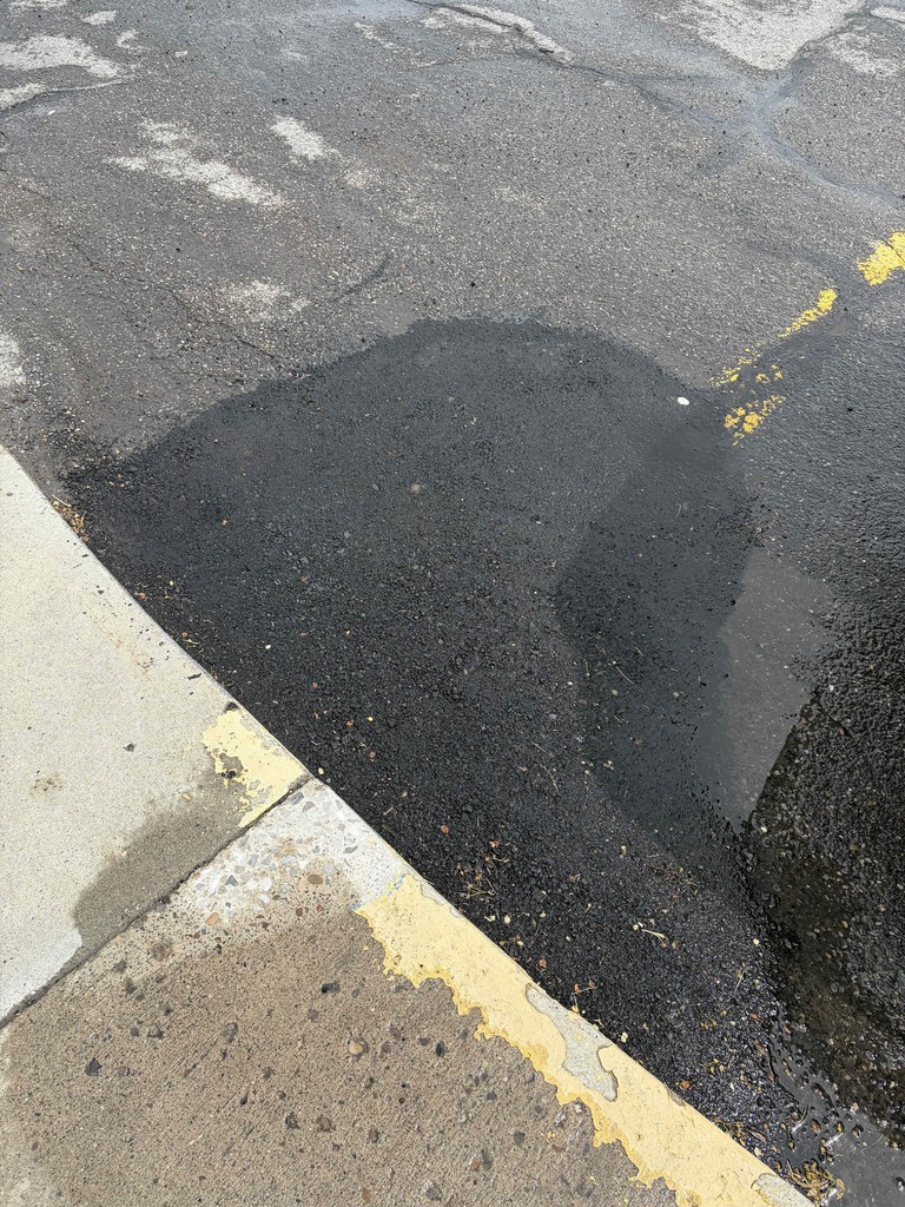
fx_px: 906
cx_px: 452
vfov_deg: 67.3
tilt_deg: -50.8
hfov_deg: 53.1
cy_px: 604
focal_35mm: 26
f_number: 1.6
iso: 50
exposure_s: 1/2538
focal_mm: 5.96
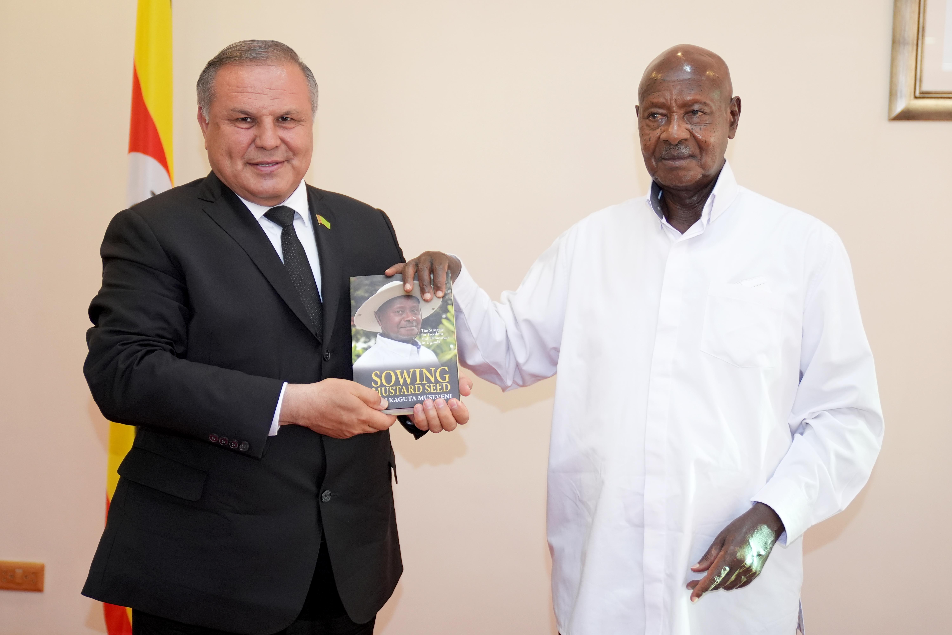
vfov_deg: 35.9
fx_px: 978
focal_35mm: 37
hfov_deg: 51.9
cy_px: 318
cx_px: 476
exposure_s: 1/320
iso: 2000
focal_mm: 37
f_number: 2.8
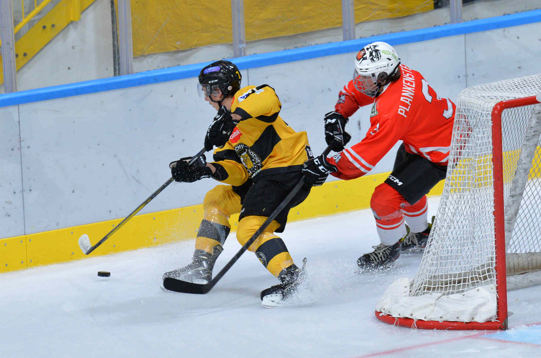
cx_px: 270
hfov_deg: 7.1
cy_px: 179
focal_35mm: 290
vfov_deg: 4.7
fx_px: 4348
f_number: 6.3
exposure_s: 1/1000
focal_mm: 290
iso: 4000
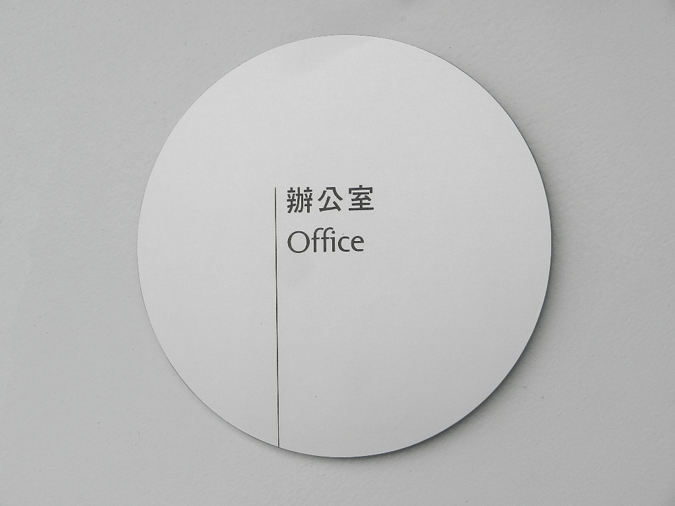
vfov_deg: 21.6
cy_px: 253
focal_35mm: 68
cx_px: 338
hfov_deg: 28.6
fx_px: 1326
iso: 160
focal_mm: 12.3
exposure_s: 1/100
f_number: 4.6
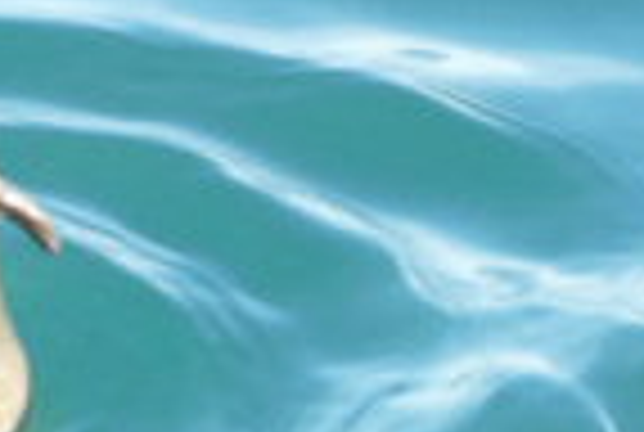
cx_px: -252
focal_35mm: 1192
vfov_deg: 1.2
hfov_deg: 1.7
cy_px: 664
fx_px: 21368
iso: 160
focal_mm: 103.71
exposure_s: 1/125
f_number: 4
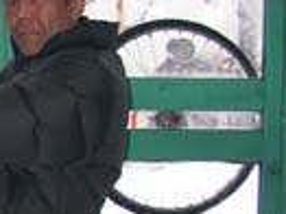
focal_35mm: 116
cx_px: -107
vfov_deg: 12.6
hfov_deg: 15.9
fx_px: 958
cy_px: 223
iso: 94
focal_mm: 6
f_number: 2.9
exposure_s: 1/54.8
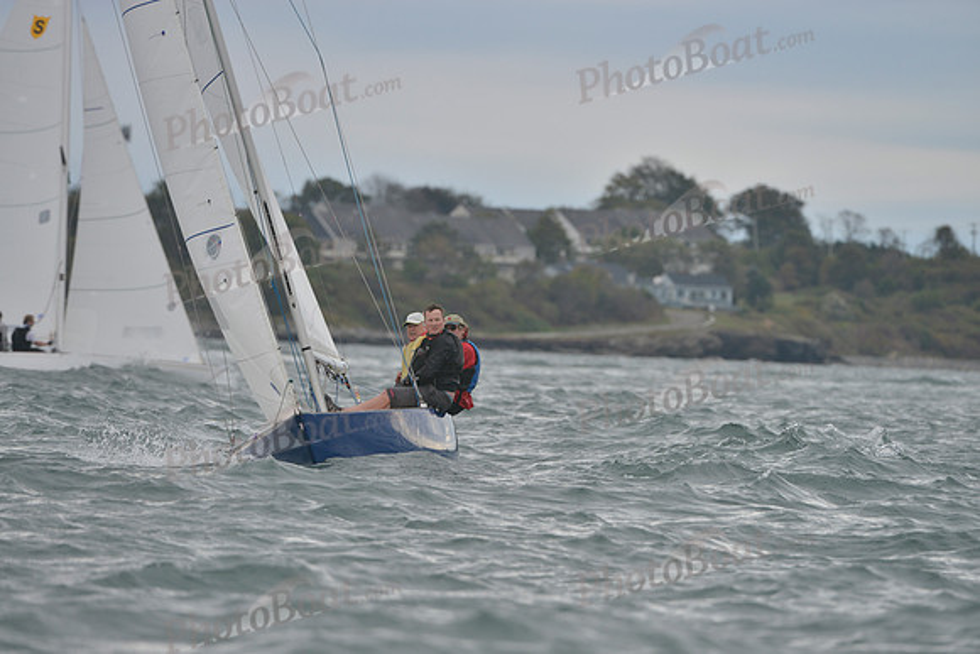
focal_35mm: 310
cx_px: 490
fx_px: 8440
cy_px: 327
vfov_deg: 4.4
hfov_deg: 6.6
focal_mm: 310
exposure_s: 1/1000
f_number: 6.3
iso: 400
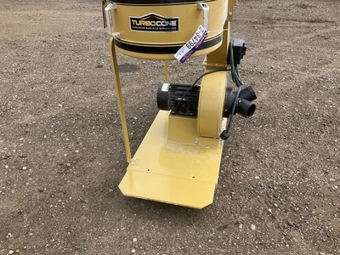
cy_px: 128
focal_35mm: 29
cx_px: 170
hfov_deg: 61.7
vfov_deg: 48.2
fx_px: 285
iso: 25
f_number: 1.8
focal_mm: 3
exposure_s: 1/1279
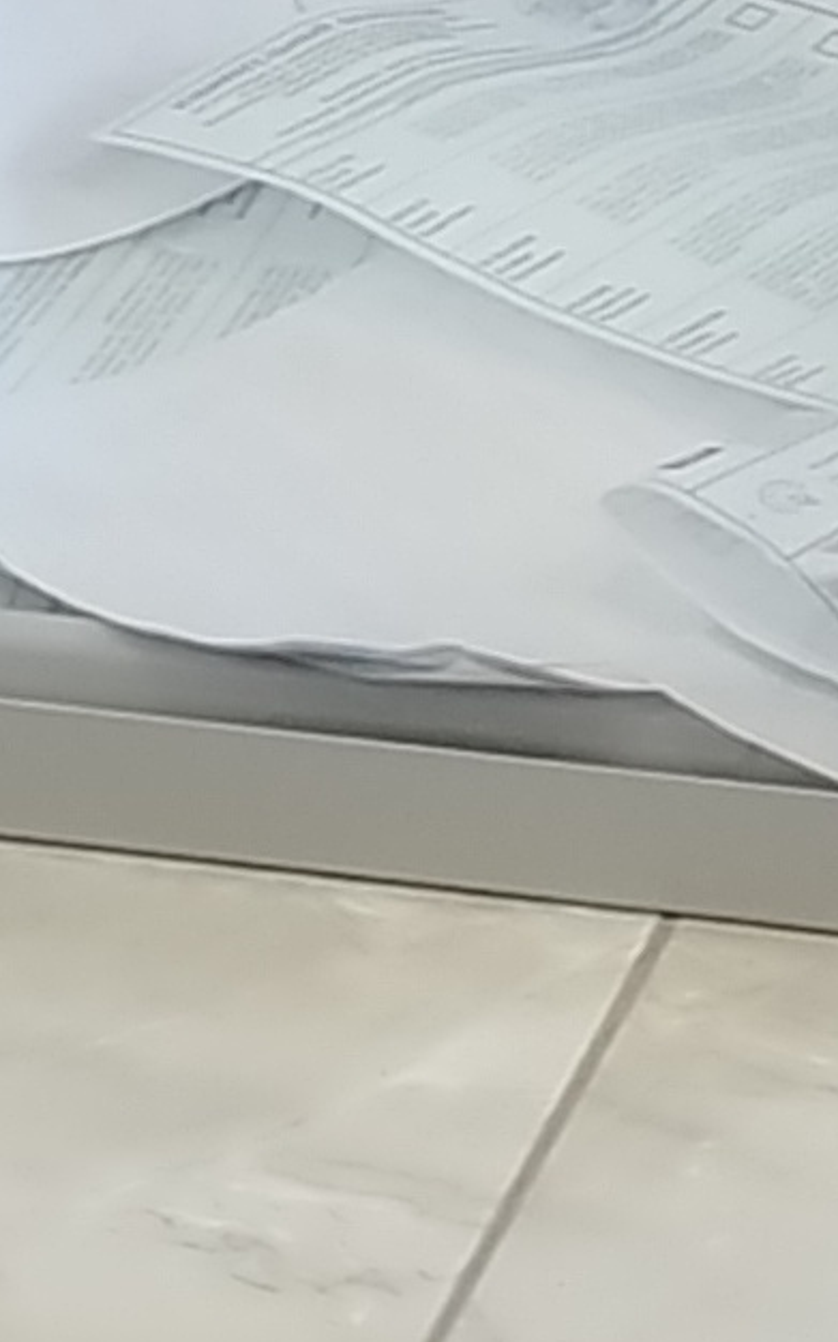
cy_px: -2898
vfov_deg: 7.0
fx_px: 9651
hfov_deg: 4.8
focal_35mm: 264
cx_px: 2409
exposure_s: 1/50
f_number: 1.75
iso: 497
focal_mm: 5.25
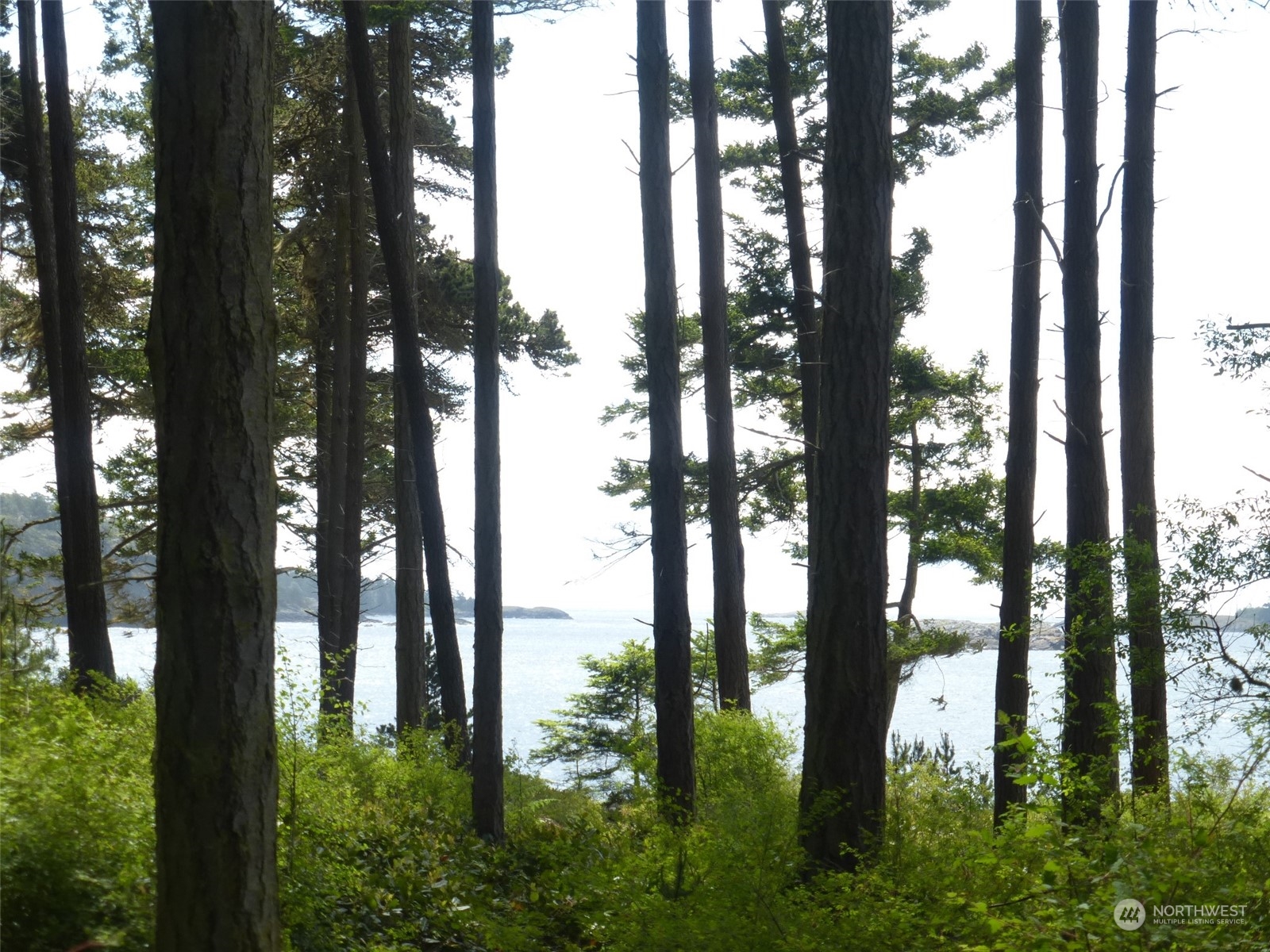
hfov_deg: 21.8
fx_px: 3302
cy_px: 476
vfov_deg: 16.4
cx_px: 635
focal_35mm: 90
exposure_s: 1/250
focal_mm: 16.1
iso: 100
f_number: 5.2
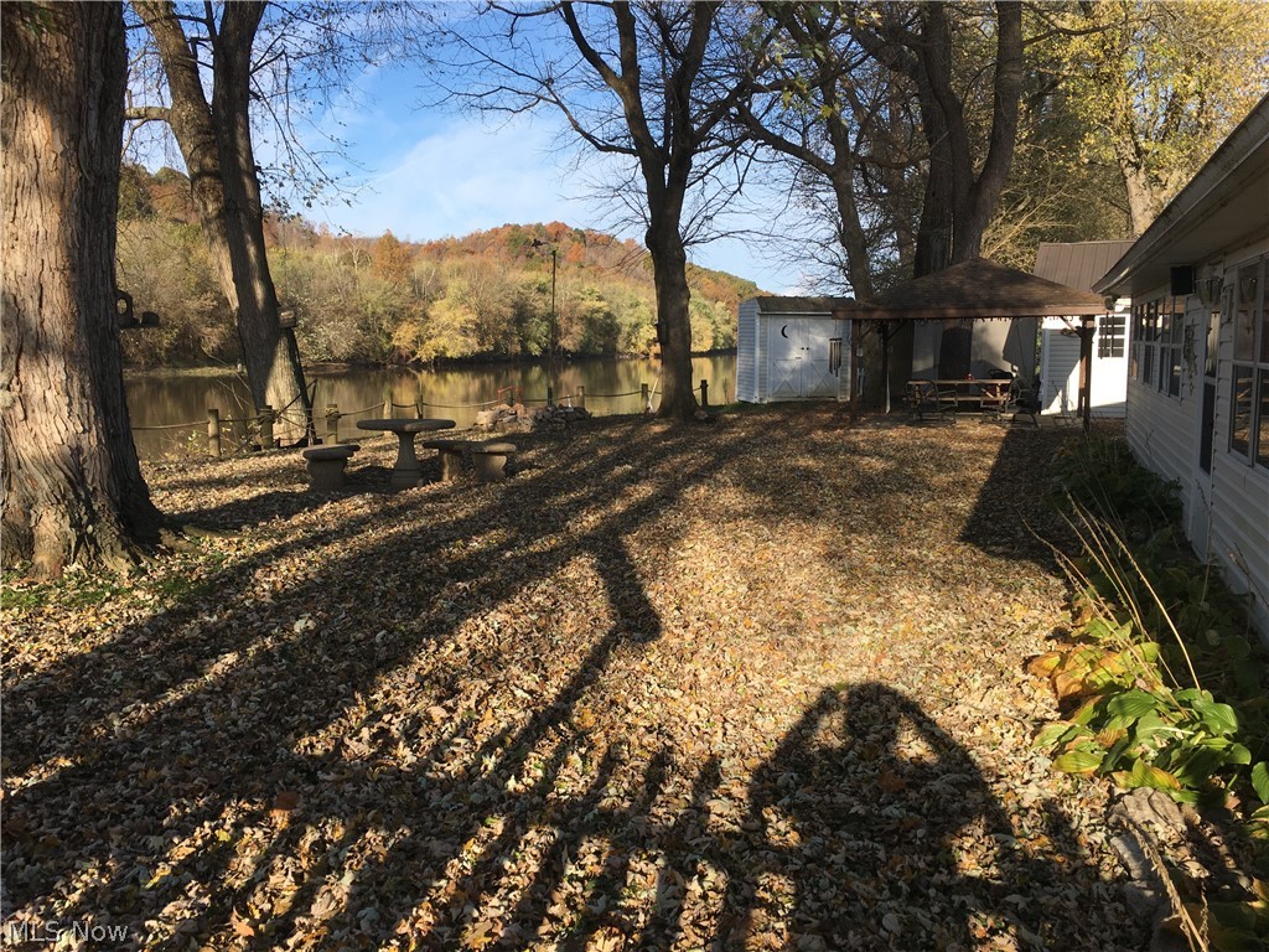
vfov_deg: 48.2
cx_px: 634
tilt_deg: -4.9
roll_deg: -0.6
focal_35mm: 29
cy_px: 476
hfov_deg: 61.7
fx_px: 1063
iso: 25
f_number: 2.2
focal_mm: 4.15
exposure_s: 1/855
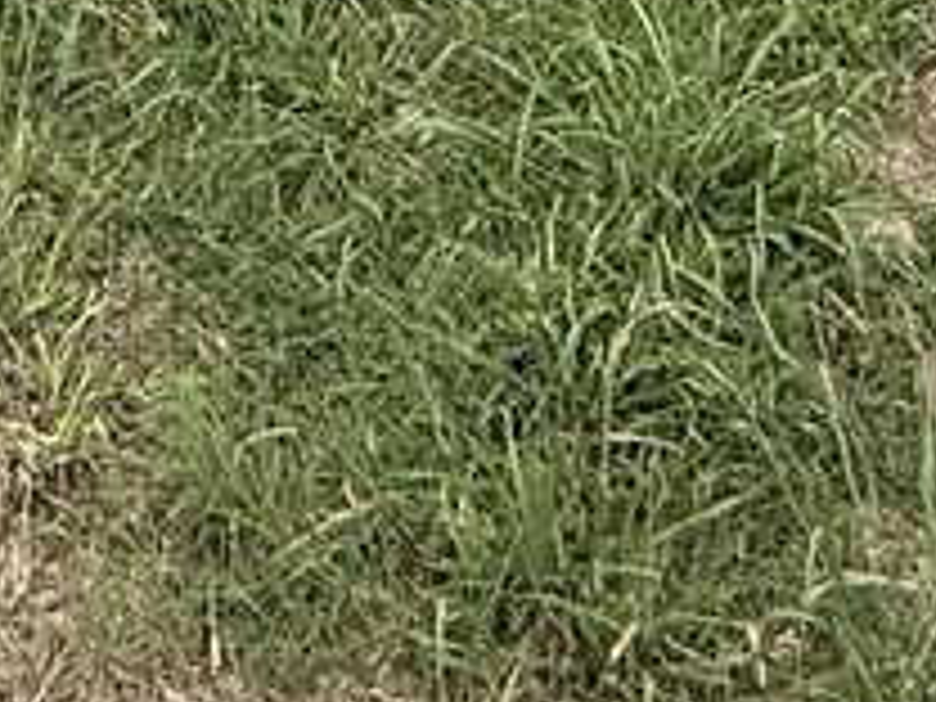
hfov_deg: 19.9
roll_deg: +0.4
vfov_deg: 9.9
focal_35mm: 97
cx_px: 126
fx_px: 2623
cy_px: -1598
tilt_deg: +0.2
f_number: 2.2
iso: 50
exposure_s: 1/789
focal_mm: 2.22
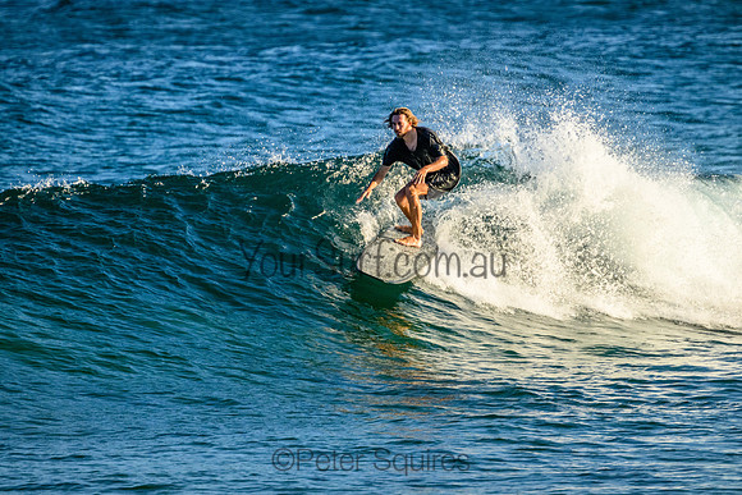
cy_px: 248
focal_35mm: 800
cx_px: 371
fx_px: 16492
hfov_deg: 2.6
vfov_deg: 1.7
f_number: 11
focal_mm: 800
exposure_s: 1/2000
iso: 2800
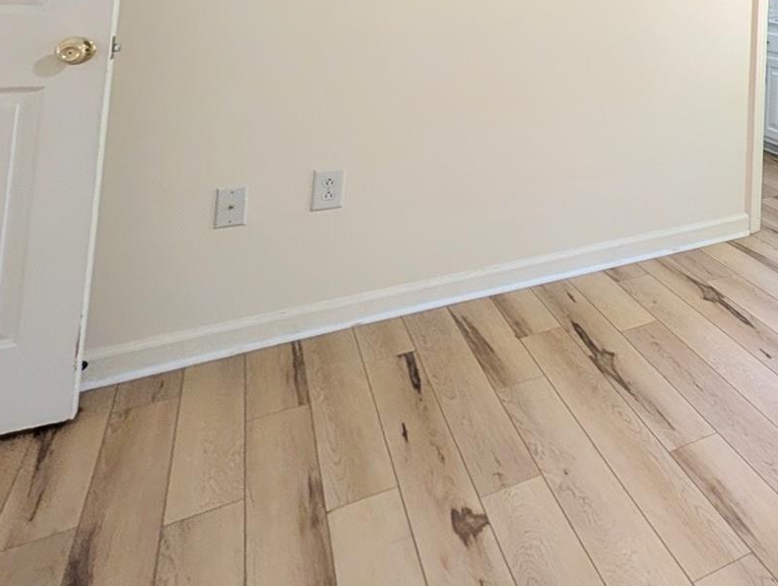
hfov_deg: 41.3
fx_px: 698
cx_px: 921
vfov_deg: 37.3
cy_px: -76
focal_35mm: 31
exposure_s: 1/125
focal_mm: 2.02
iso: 48
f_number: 1.7
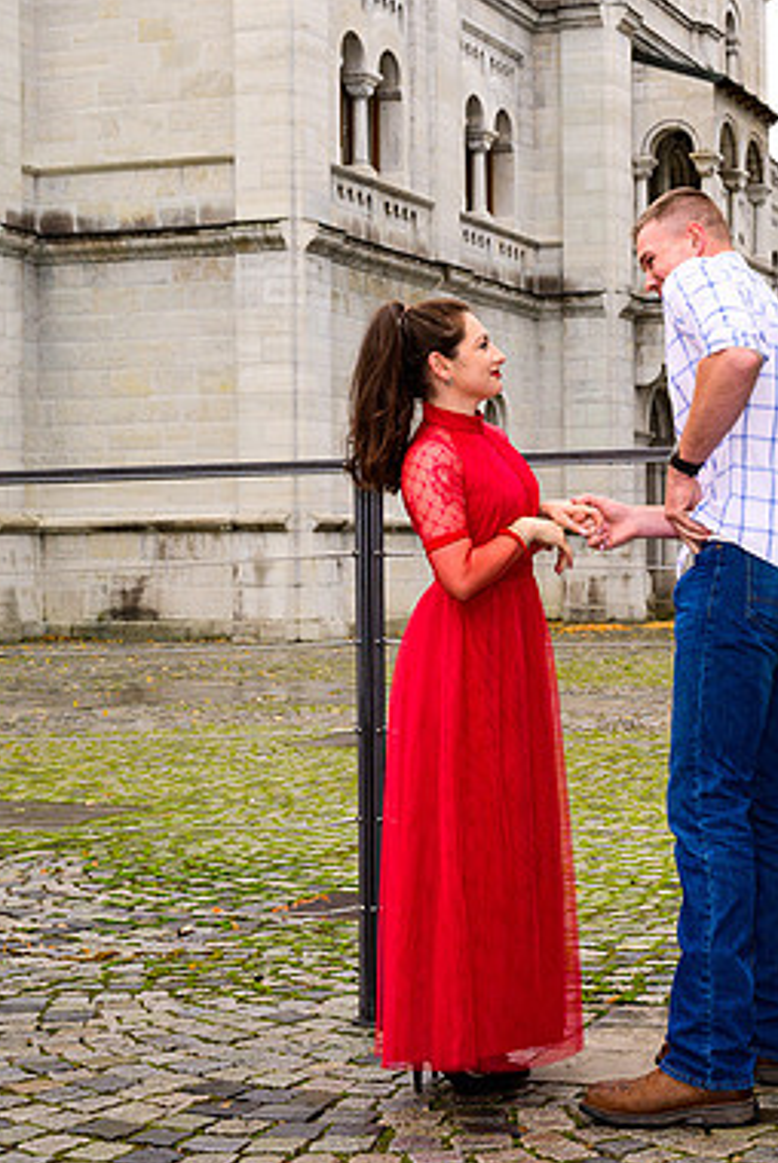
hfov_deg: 20.8
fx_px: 2071
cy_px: 585
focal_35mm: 64
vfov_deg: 31.4
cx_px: 717
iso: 400
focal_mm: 42
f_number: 7.1
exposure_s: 1/200
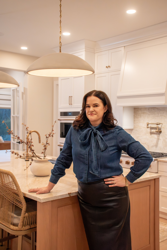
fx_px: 282
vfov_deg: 47.9
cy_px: 125
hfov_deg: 33.0
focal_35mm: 40
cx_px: 84
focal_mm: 27
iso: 6400
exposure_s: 1/320
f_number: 6.3
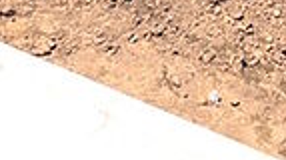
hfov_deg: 32.5
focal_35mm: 64
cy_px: -218
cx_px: 198
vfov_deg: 13.7
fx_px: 485
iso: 50
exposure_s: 1/883
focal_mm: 1.83
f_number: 2.2
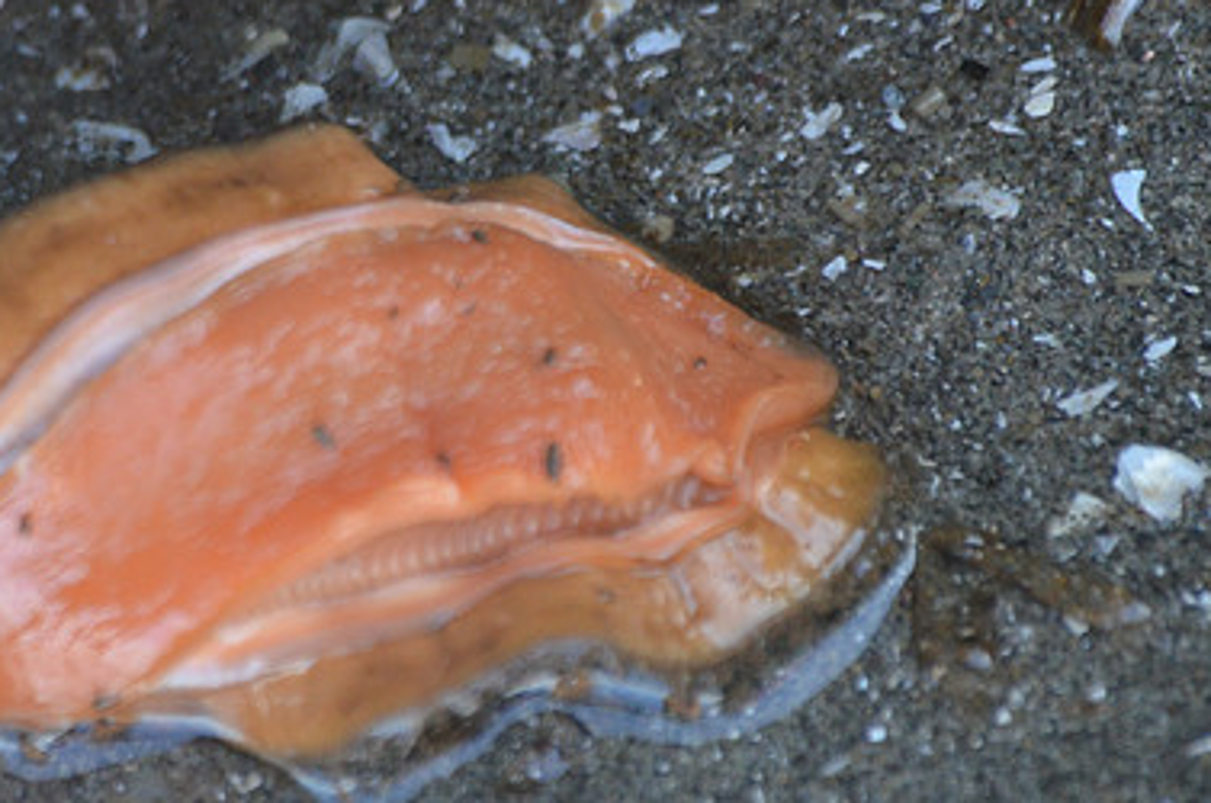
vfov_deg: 2.0
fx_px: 23238
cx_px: 302
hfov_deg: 3.0
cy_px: 347
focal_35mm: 692
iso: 1600
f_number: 5.6
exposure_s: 1/320
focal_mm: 300
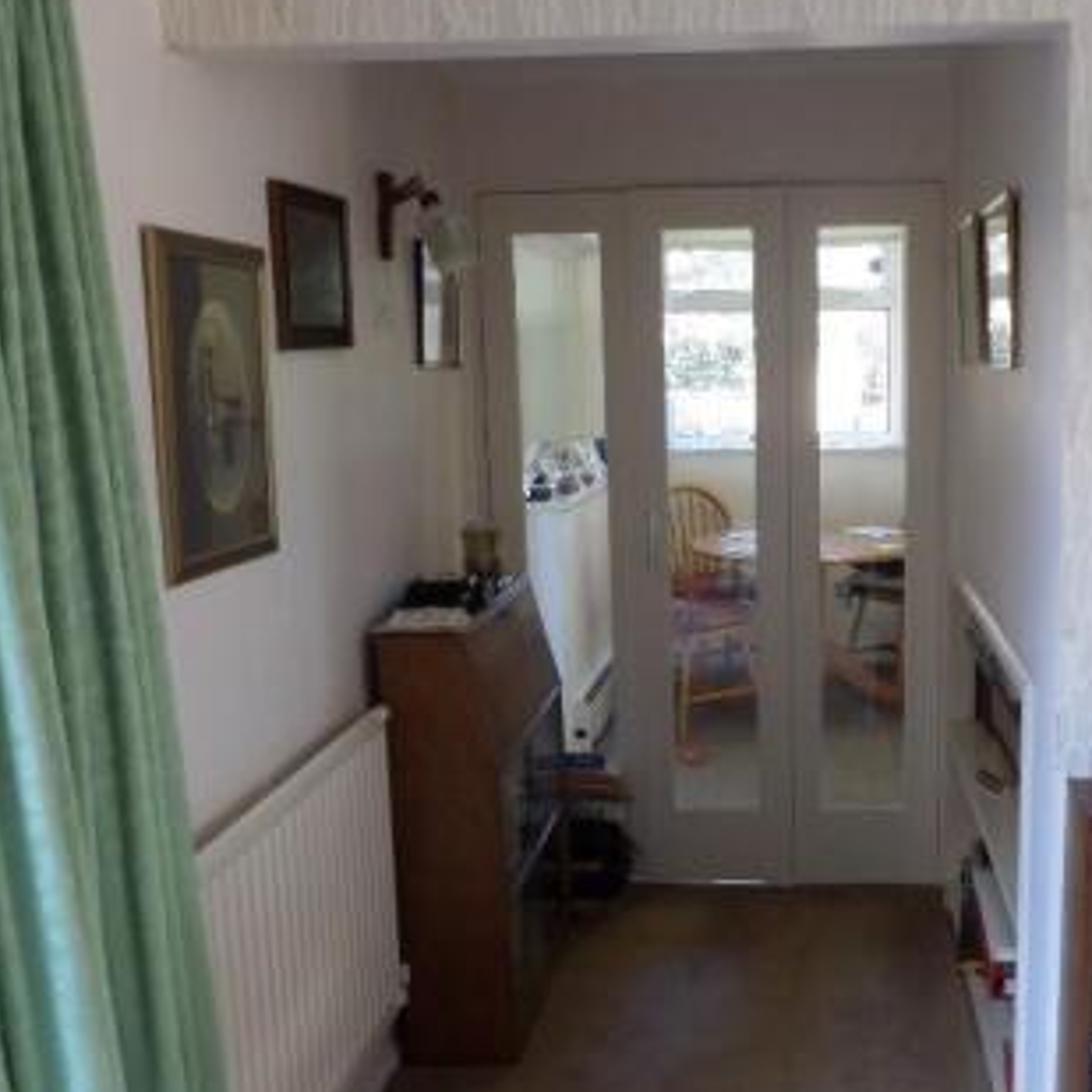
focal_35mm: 40
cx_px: 733
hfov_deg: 41.3
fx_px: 1428
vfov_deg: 41.8
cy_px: 610
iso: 200
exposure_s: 1/30
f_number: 3.1
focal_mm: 4.3
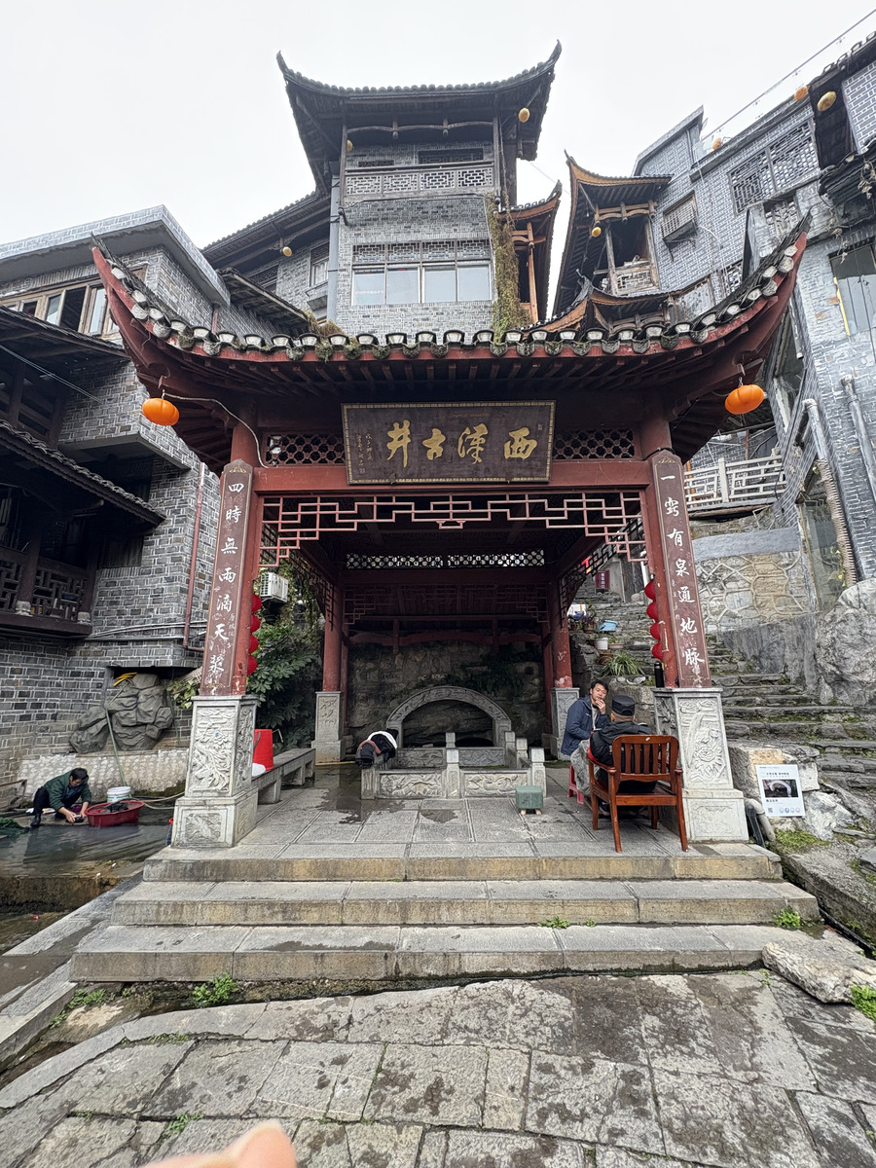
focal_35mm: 14
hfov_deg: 85.7
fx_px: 472
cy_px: 584
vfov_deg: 102.1
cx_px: 438
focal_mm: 2.22
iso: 250
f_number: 2.2
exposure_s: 1/60
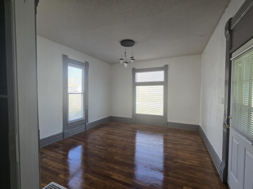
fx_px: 102
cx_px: 135
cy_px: 97
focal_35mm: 14
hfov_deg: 101.9
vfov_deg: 85.6
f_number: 2.2
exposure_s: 1/120
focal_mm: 2.2
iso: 80
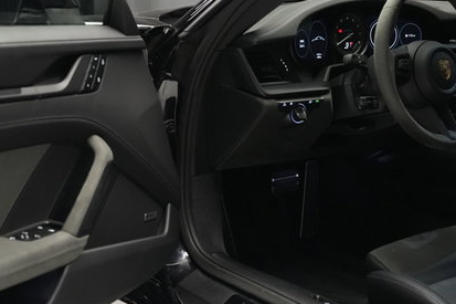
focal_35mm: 65
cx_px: 231
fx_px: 823
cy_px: 128
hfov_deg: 31.0
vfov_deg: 20.9
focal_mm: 35
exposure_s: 1/60
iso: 6400
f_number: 4
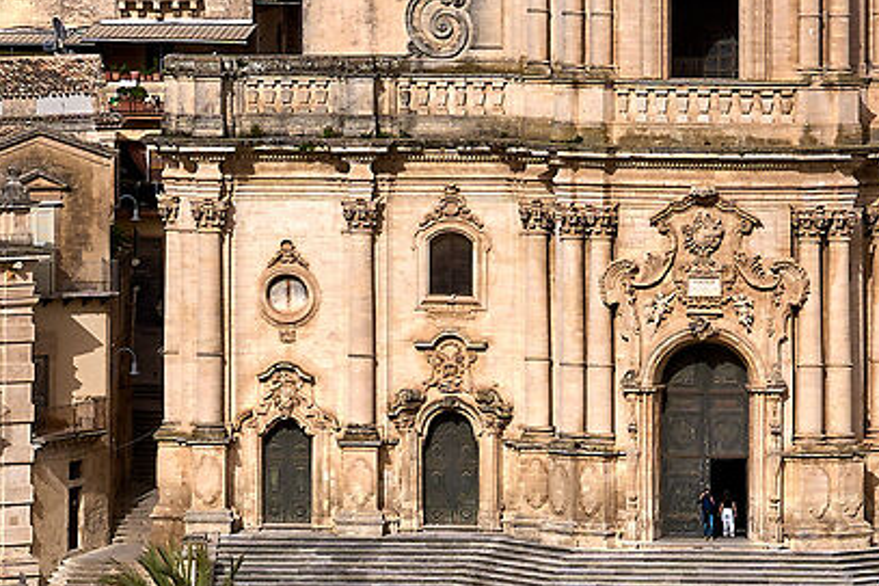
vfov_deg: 3.1
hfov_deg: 4.6
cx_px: -212
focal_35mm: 442
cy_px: 891
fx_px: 10787
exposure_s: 1/100
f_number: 14
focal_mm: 75
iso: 50
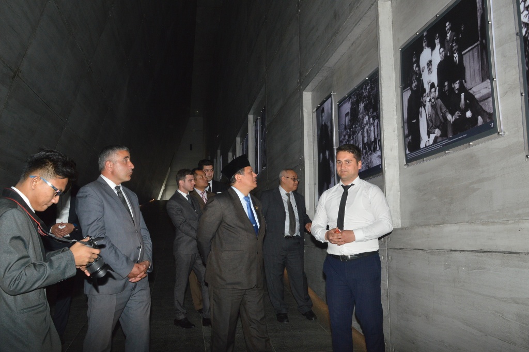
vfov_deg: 36.8
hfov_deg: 53.2
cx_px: 264
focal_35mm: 36
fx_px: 529
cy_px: 176
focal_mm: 24
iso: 800
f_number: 9
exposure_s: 1/200
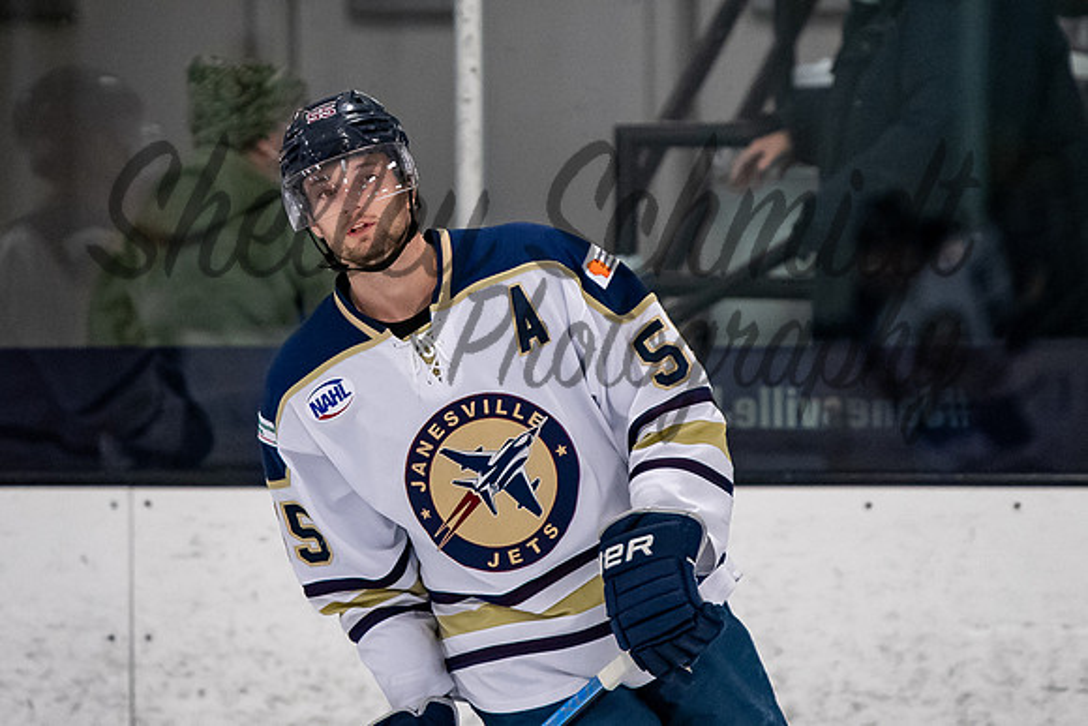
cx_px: 414
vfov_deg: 2.7
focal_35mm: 510
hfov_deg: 4.0
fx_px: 15428
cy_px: 151
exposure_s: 1/800
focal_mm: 200
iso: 2000
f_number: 3.2
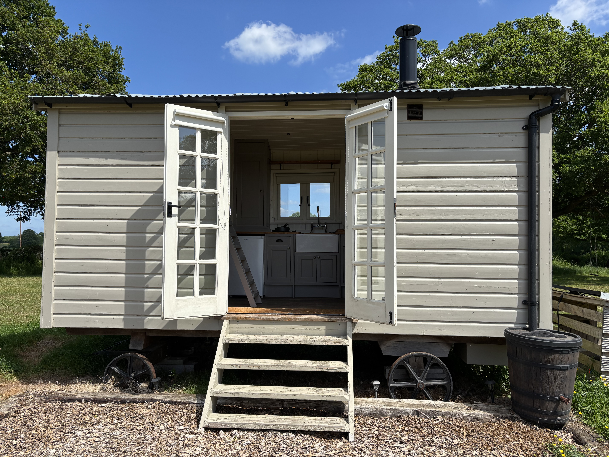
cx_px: 304
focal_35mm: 26
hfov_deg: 67.3
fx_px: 457
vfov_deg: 53.1
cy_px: 228
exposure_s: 1/3650
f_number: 1.6
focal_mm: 5.96
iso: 50
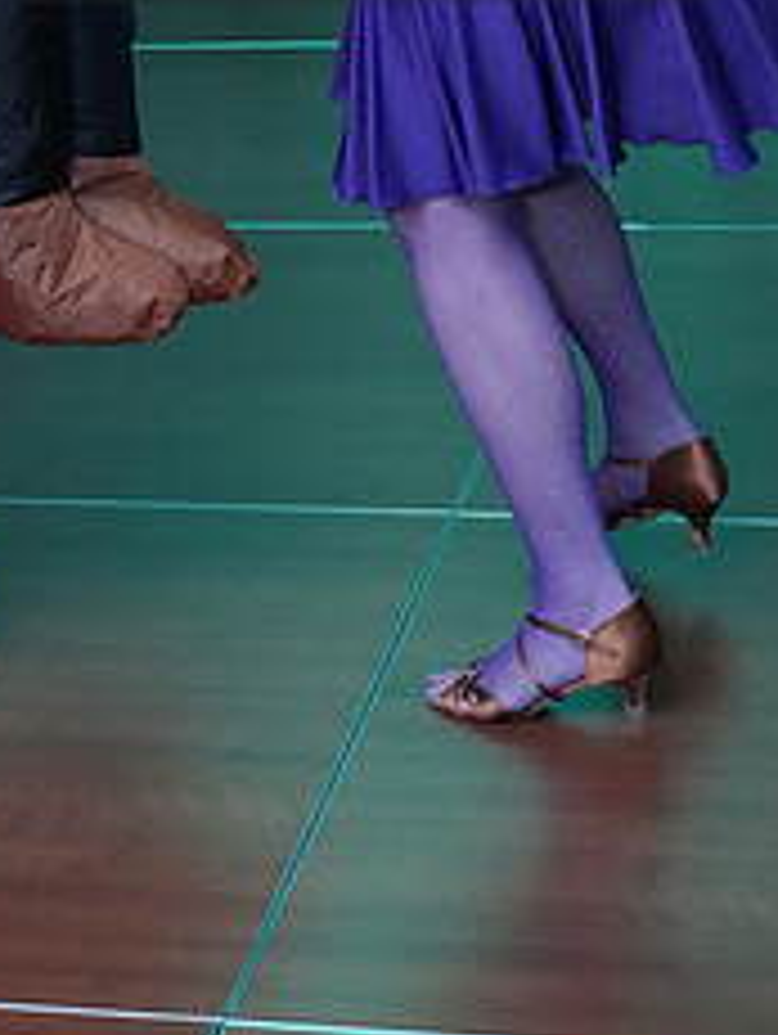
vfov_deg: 17.3
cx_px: 88
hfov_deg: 13.5
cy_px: -144
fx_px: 3260
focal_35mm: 109
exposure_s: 1/200
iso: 8000
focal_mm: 45
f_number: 4
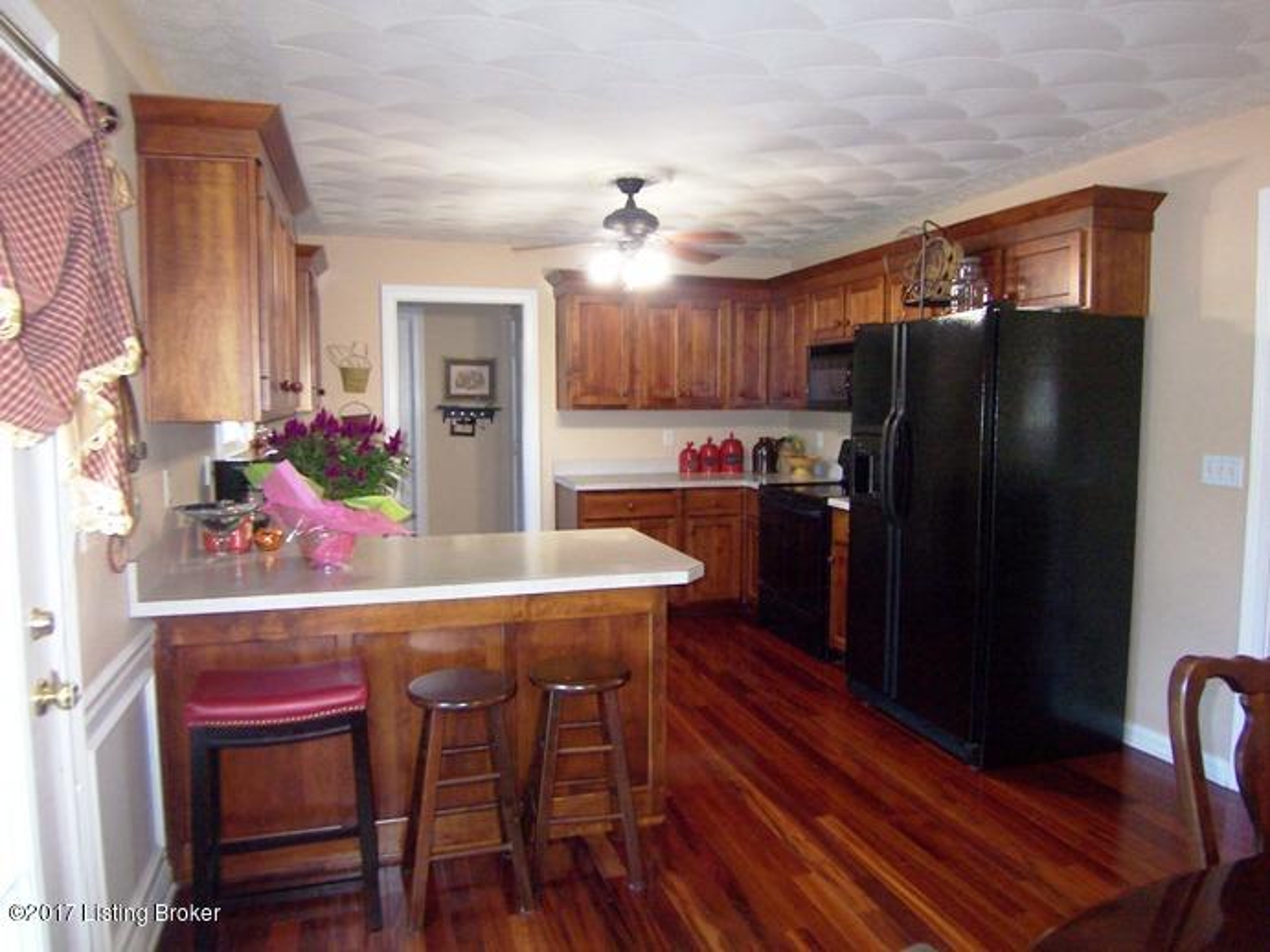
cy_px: 476
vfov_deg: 58.9
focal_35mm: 23
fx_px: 844
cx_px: 635
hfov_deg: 73.9
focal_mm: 3.8
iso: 200
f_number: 2.8
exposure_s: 1/30
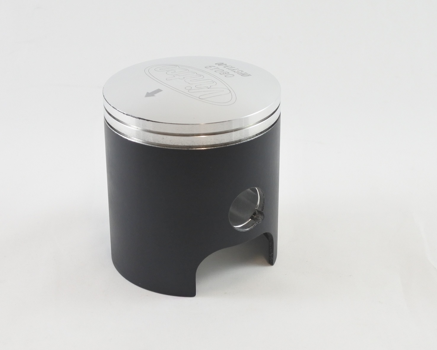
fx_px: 660
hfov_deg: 36.6
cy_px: 176
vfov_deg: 29.7
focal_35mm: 51
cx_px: 192
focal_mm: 16.8
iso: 450
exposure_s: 1/125
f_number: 4.5
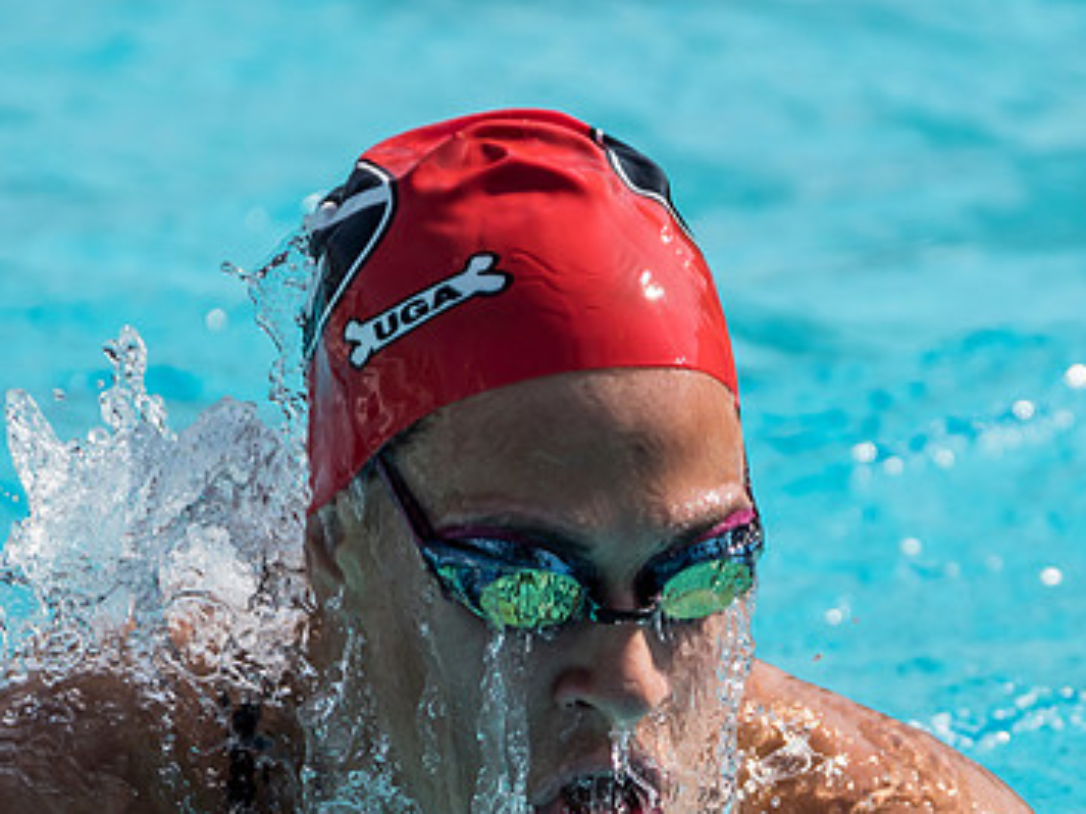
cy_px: 638
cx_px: 593
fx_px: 28759
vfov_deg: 1.6
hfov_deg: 2.2
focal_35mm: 917
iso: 250
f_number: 5.6
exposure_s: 1/1250
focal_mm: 280
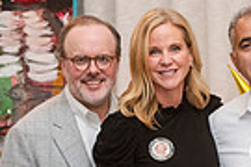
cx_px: 259
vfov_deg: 5.4
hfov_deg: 8.2
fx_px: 1743
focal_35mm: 250
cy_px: 268
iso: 1250
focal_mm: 58
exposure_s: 1/100
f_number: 4
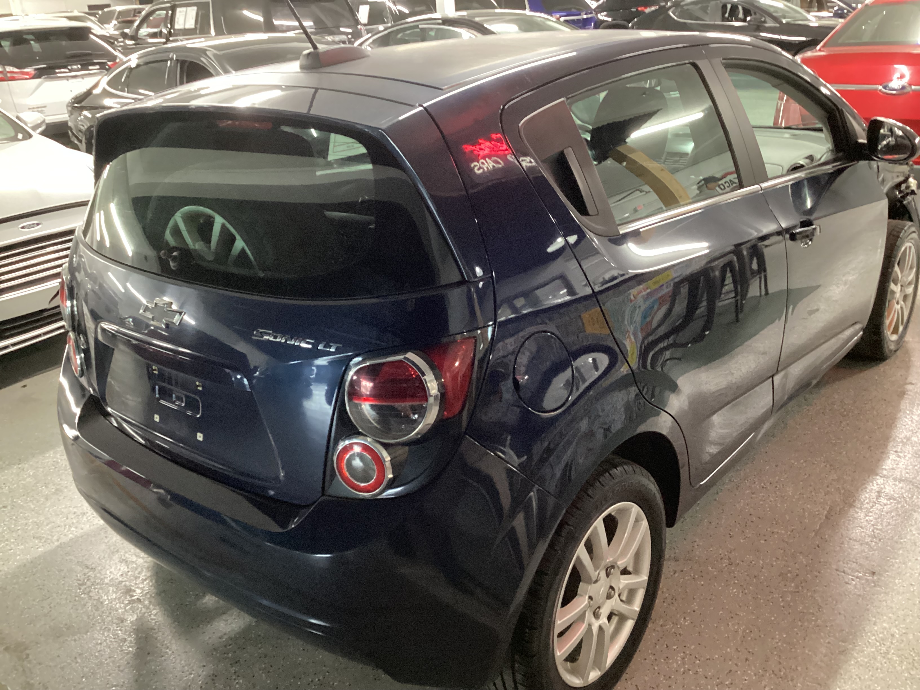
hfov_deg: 58.4
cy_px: 345
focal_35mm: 31
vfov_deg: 45.4
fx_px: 824
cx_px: 460
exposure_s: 1/25
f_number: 2.4
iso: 640
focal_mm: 3.3
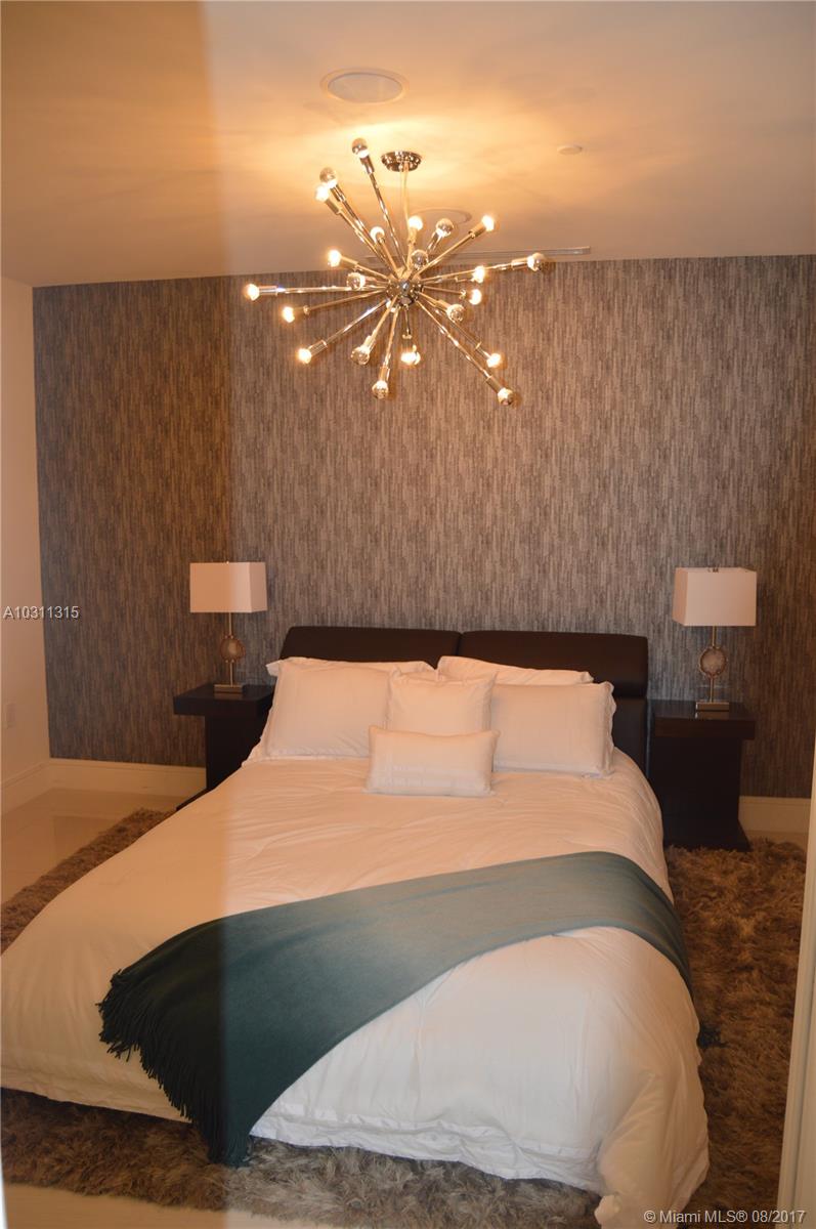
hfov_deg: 47.8
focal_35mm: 27
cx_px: 408
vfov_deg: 67.4
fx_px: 920
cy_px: 614
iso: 400
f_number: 4
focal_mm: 18
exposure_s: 1/100
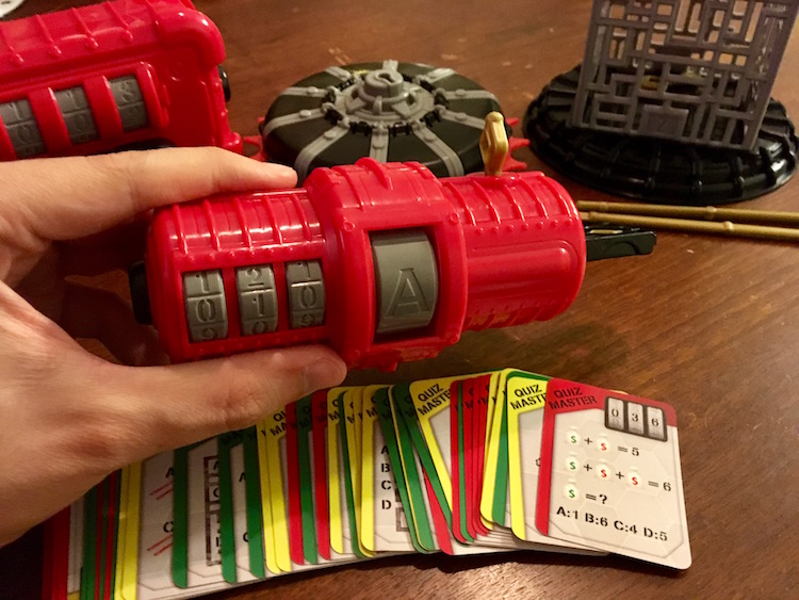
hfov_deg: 61.6
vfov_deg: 48.3
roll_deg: -0.1
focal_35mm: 29
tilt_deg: -42.0
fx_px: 670
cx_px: 400
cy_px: 300
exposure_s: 1/15
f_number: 2.2
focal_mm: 4.15
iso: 320
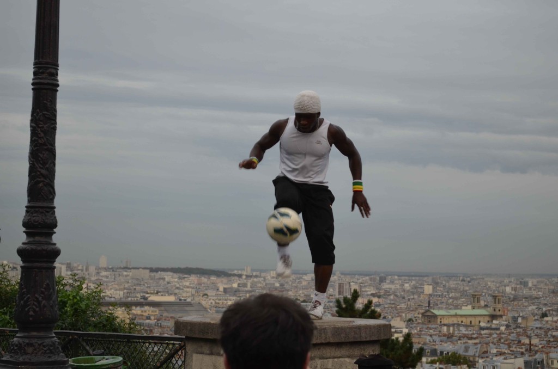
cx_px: 279
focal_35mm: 72
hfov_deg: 28.1
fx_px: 1114
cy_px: 184
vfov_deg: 18.8
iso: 320
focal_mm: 48
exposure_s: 1/125
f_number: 5.6
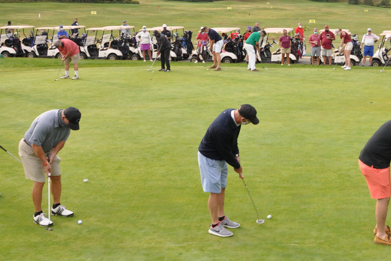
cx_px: 354
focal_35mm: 51
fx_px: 554
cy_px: 64
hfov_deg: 36.4
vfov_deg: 26.1
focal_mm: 18
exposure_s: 1/80
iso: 200
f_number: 9
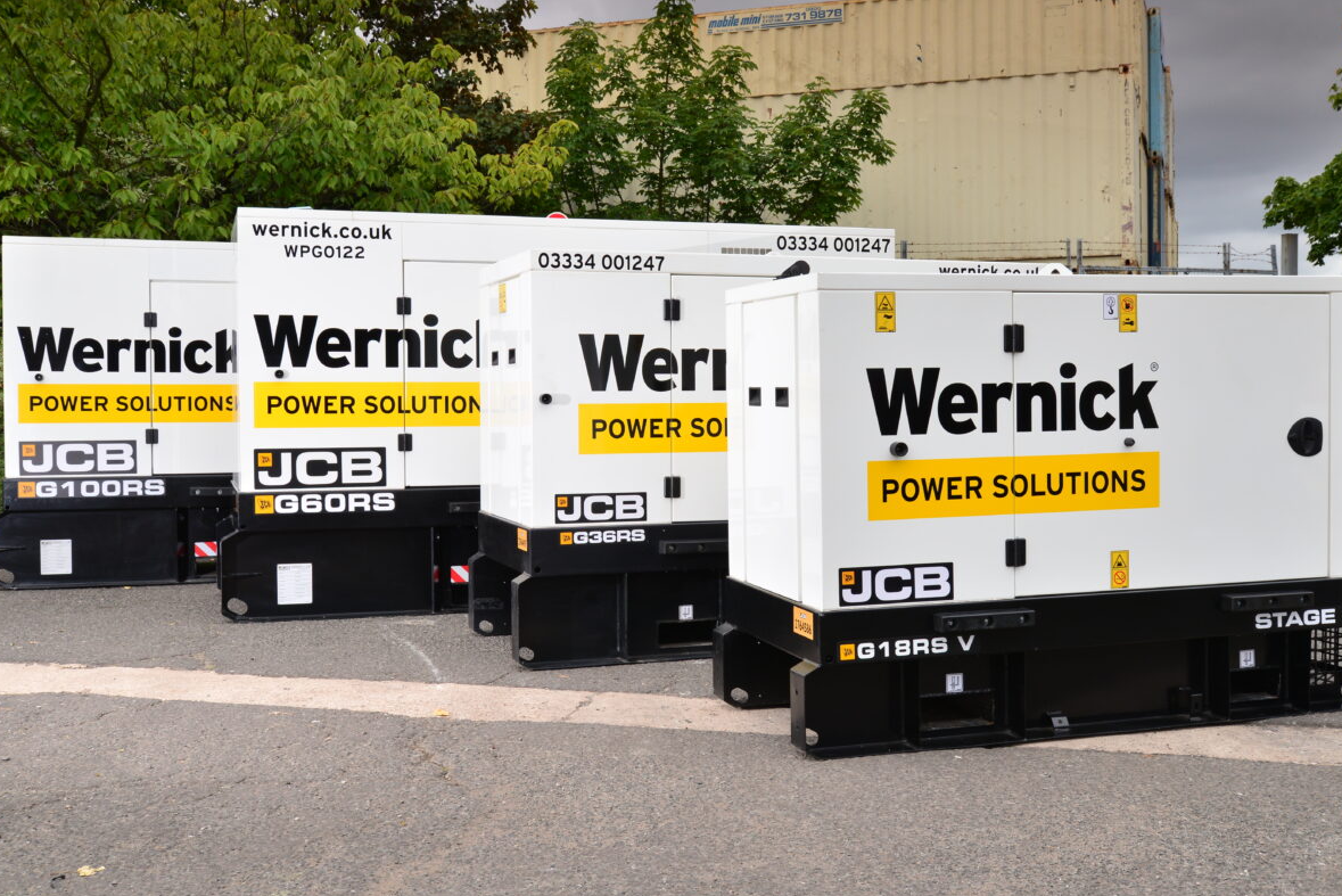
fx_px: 1417
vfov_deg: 35.1
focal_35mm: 38
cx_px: 697
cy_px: 421
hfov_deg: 50.7
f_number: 11
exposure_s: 1/200
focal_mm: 35
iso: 400
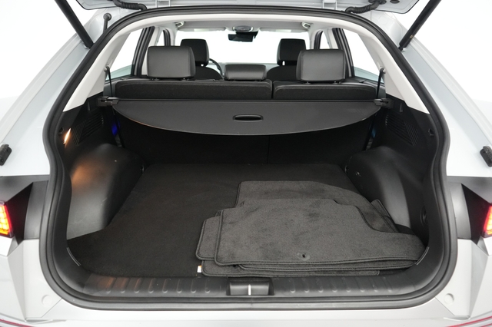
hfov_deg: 71.5
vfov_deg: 51.2
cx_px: 246
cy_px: 164
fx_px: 341
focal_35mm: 25
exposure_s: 1/160
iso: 6400
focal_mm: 25
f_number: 2.8
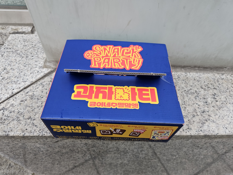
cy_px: 88
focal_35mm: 23
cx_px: 116
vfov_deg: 58.9
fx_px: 155
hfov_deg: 73.9
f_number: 1.7
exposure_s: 1/120
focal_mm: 6.3
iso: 80
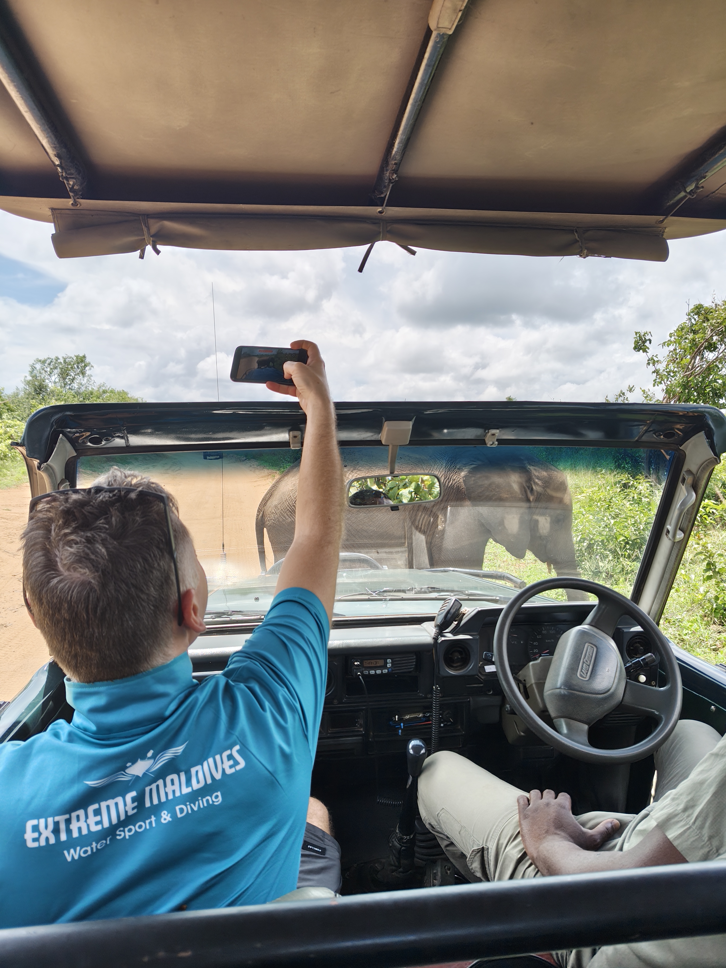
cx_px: 363
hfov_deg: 56.8
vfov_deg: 71.6
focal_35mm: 24
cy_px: 484
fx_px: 671
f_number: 1.88
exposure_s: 1/268
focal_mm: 5.56
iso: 50
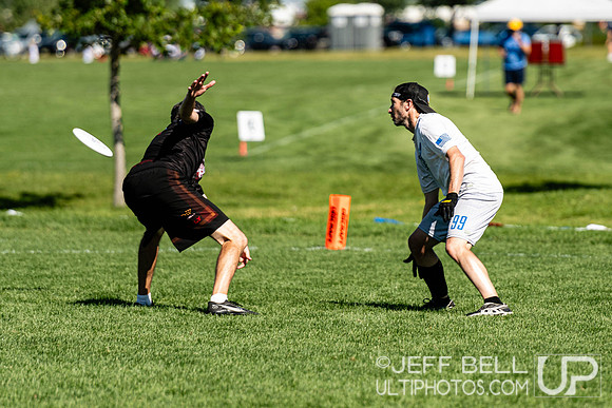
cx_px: 390
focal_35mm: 403
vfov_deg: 3.4
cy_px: 151
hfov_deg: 5.1
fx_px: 6859
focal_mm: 200
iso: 110
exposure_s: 1/2000
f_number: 3.2
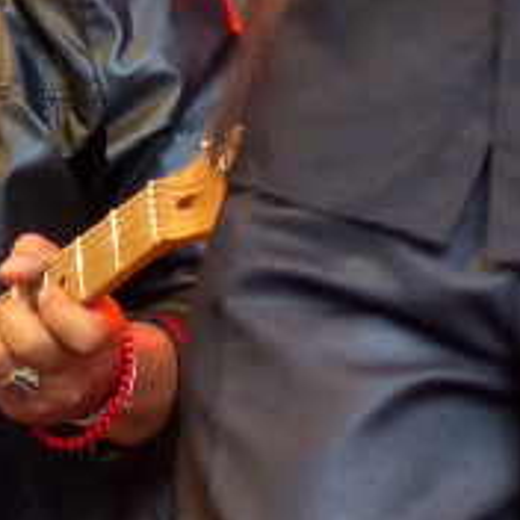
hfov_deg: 4.2
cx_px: 272
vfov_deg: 4.2
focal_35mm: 416
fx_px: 7070
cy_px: -425
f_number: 2.8
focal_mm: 15
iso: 320
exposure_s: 1/60
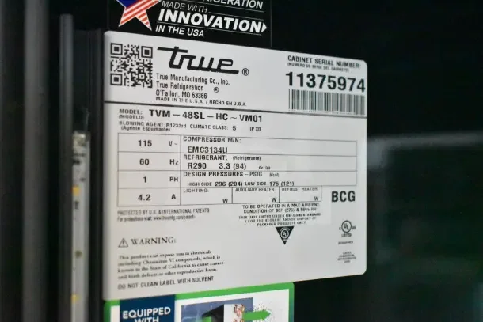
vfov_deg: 30.9
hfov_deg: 45.0
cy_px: 161
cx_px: 242
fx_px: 584
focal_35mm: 44
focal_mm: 29
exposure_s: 1/40
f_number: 4.2
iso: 25600
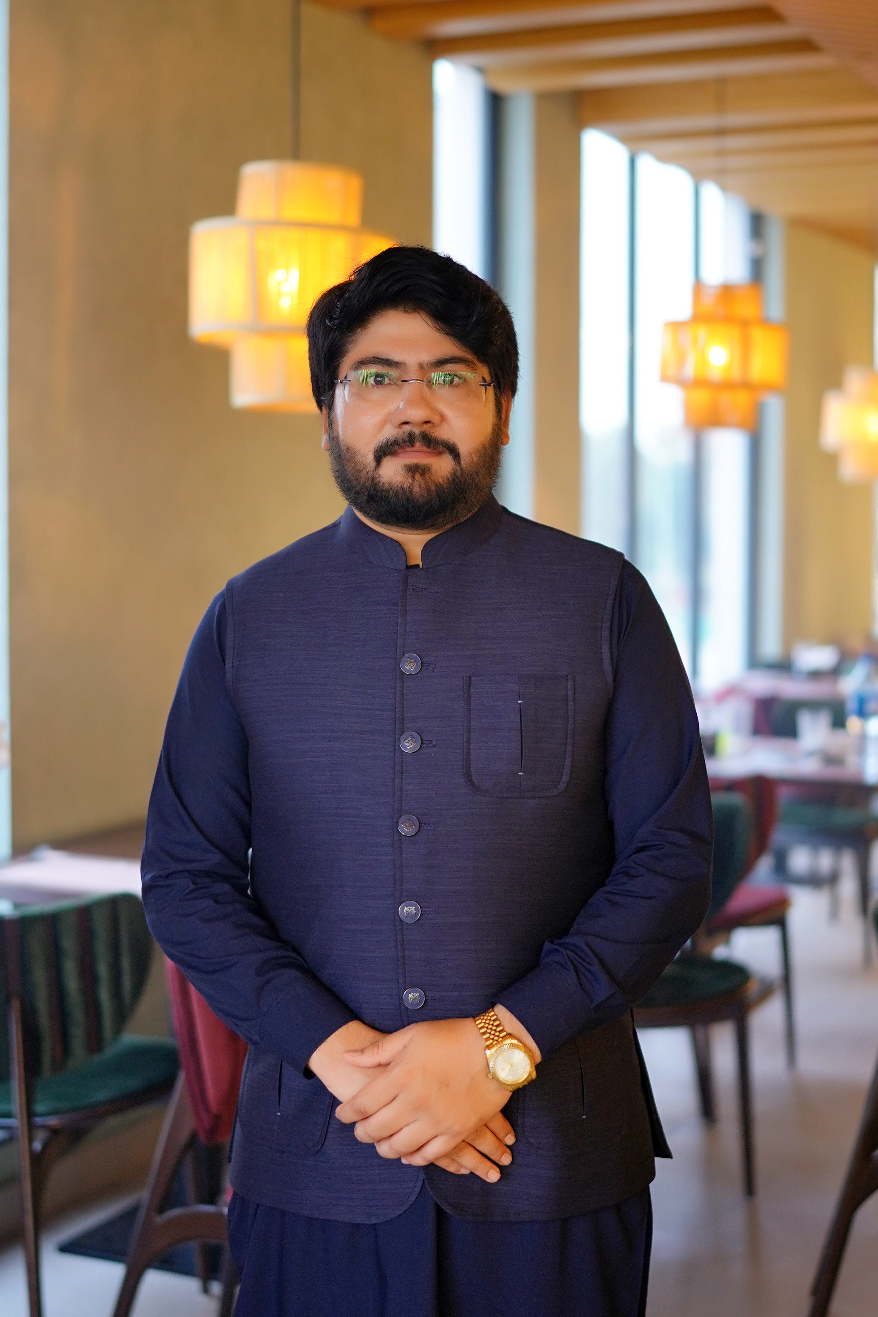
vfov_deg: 38.2
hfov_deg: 26.0
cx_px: 439
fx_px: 1902
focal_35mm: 52
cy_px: 658
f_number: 1.4
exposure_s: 1/100
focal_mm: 35
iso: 320
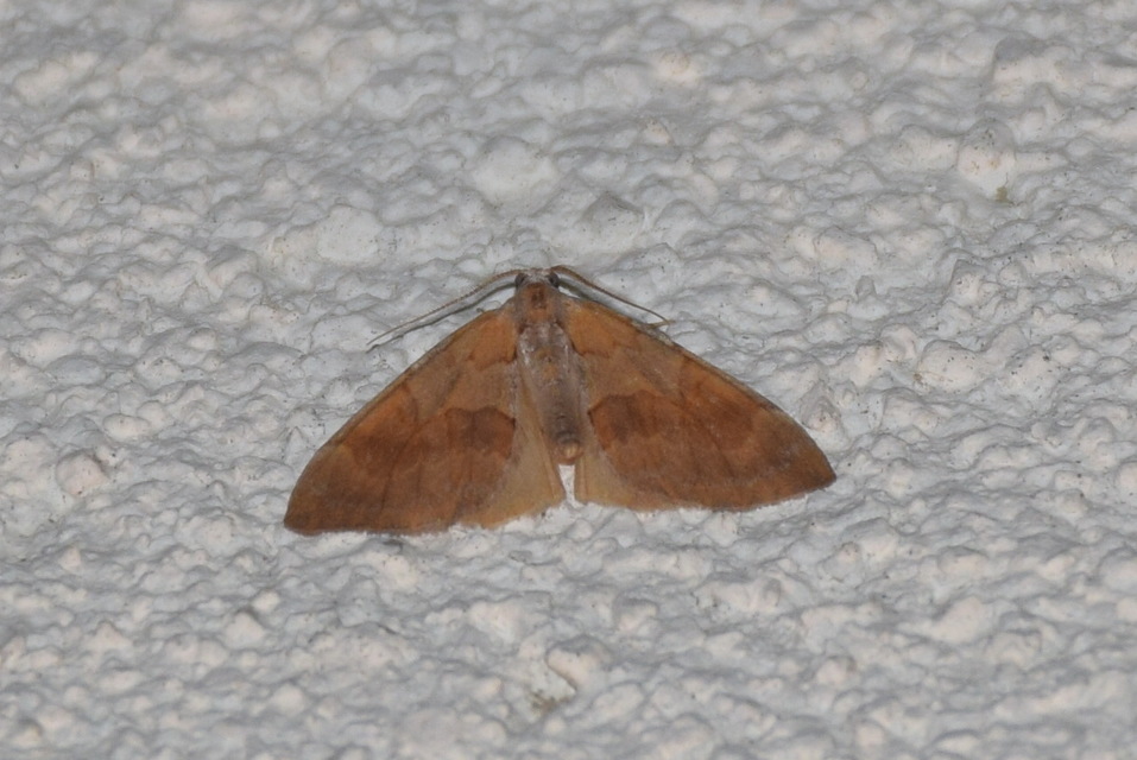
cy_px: 380
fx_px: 6638
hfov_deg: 9.8
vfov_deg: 6.6
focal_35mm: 210
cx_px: 568
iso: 320
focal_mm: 140
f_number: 5.6
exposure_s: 1/60
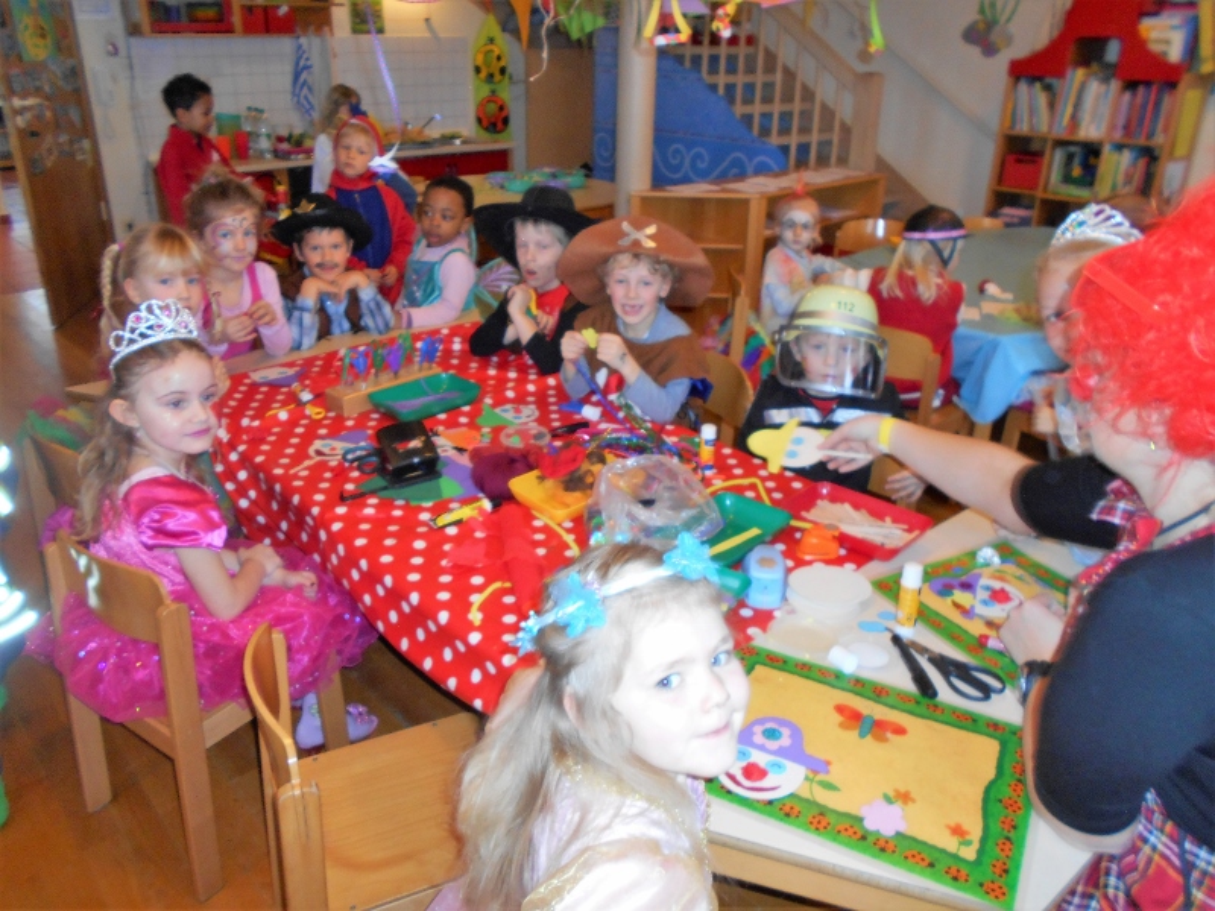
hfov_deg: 67.3
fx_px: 913
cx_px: 608
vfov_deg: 53.1
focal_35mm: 26
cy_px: 456
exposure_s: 1/25
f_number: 3.2
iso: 200
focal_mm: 4.6
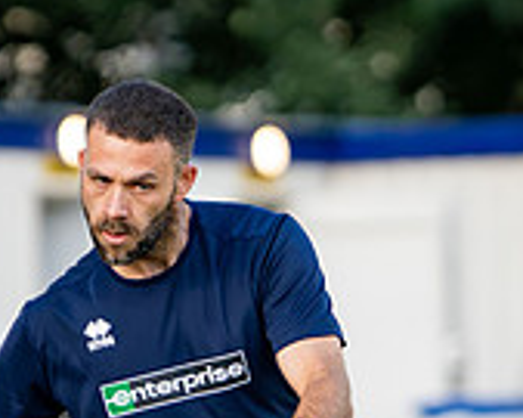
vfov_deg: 2.2
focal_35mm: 707
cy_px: 389
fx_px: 10937
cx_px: 141
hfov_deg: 2.7
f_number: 1.4
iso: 1600
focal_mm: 85
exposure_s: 1/10000
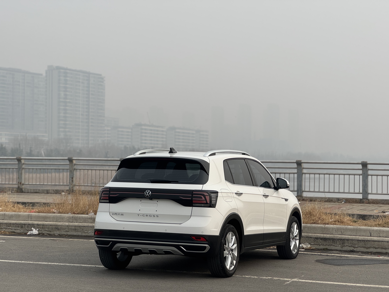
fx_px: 865
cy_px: 146
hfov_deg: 25.3
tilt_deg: +1.8
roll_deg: -0.1
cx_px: 194
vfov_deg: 19.1
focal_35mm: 77
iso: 25
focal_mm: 9
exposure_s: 1/1575
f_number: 2.8
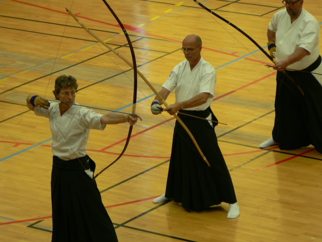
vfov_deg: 7.2
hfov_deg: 9.7
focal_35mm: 205
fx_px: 1907
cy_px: 121
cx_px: 161
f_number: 3.3
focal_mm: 34.2
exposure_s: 1/30
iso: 100
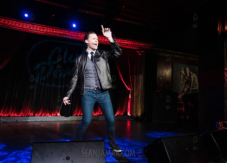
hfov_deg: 66.2
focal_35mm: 27
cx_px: 113
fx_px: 174
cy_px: 87
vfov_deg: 50.2
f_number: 2.8
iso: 4000
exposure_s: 1/320
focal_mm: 24
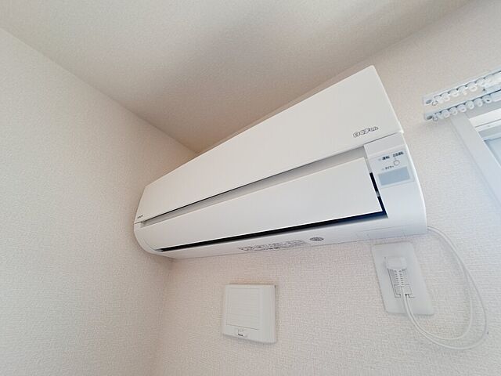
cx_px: 250
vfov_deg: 89.9
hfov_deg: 106.2
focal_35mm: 13
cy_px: 188
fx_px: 188
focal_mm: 1.74
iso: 80
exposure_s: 1/50
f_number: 2.2
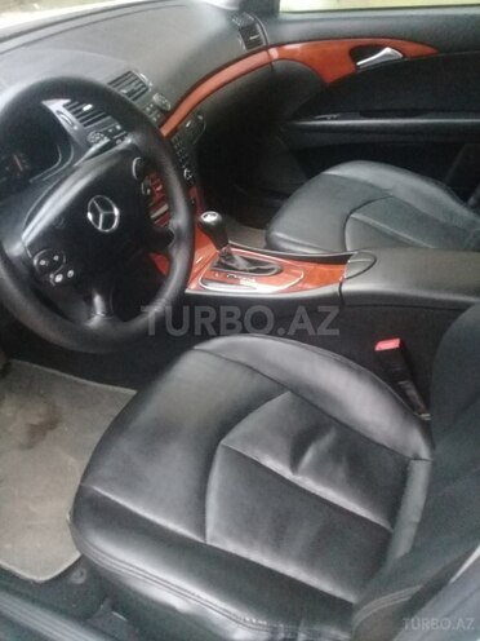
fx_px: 573
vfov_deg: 58.4
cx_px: 240
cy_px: 320
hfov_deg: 45.4
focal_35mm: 31
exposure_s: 1/15
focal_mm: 3.3
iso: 500
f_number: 2.2
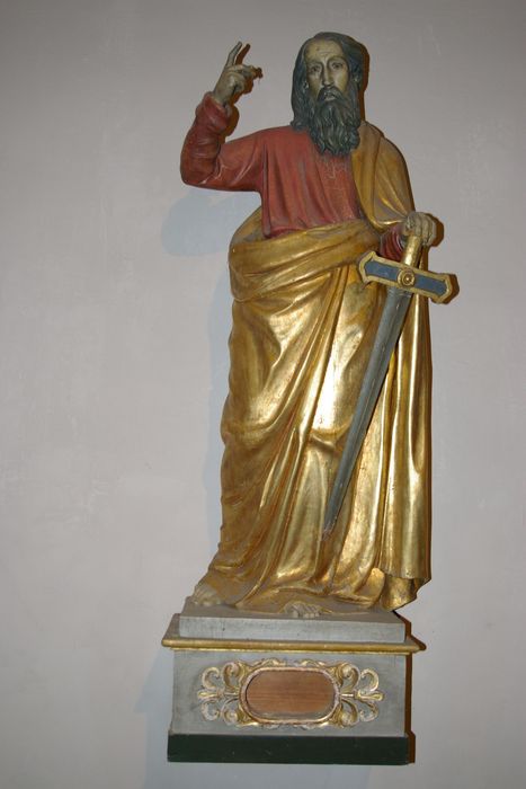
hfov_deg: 29.0
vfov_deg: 42.3
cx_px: 263
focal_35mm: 46
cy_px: 394
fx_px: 1019
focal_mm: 31
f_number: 4
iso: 200
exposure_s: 1/45
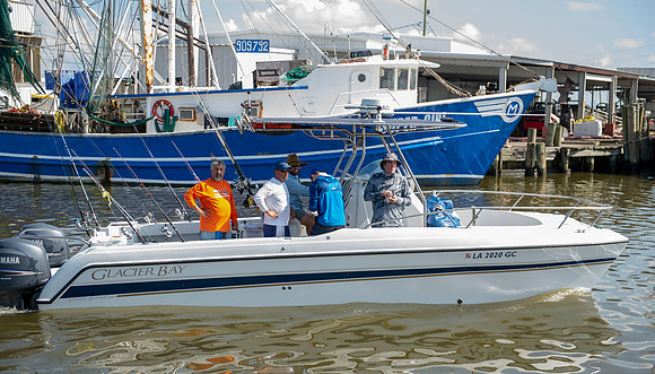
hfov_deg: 37.3
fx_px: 969
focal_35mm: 56
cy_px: 212
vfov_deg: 21.8
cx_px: 329
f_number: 3.5
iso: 50
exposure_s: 1/250
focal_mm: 52
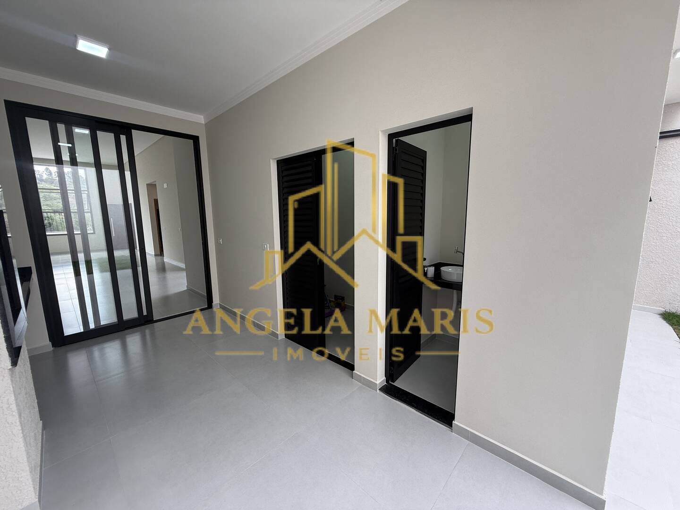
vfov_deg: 85.7
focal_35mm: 14
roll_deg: +2.2
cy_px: 255
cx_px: 340
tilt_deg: -7.4
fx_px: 275
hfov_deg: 102.1
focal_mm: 2.22
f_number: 2.2
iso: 64
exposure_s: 1/127
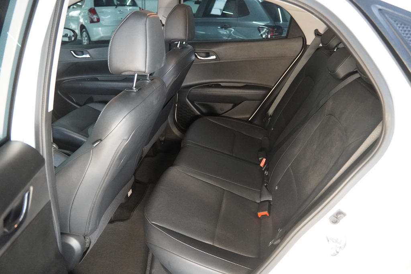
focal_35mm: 26
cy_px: 137
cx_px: 206
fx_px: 291
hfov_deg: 70.4
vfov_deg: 50.4
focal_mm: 17
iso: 5000
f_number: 2.8
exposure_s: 1/160
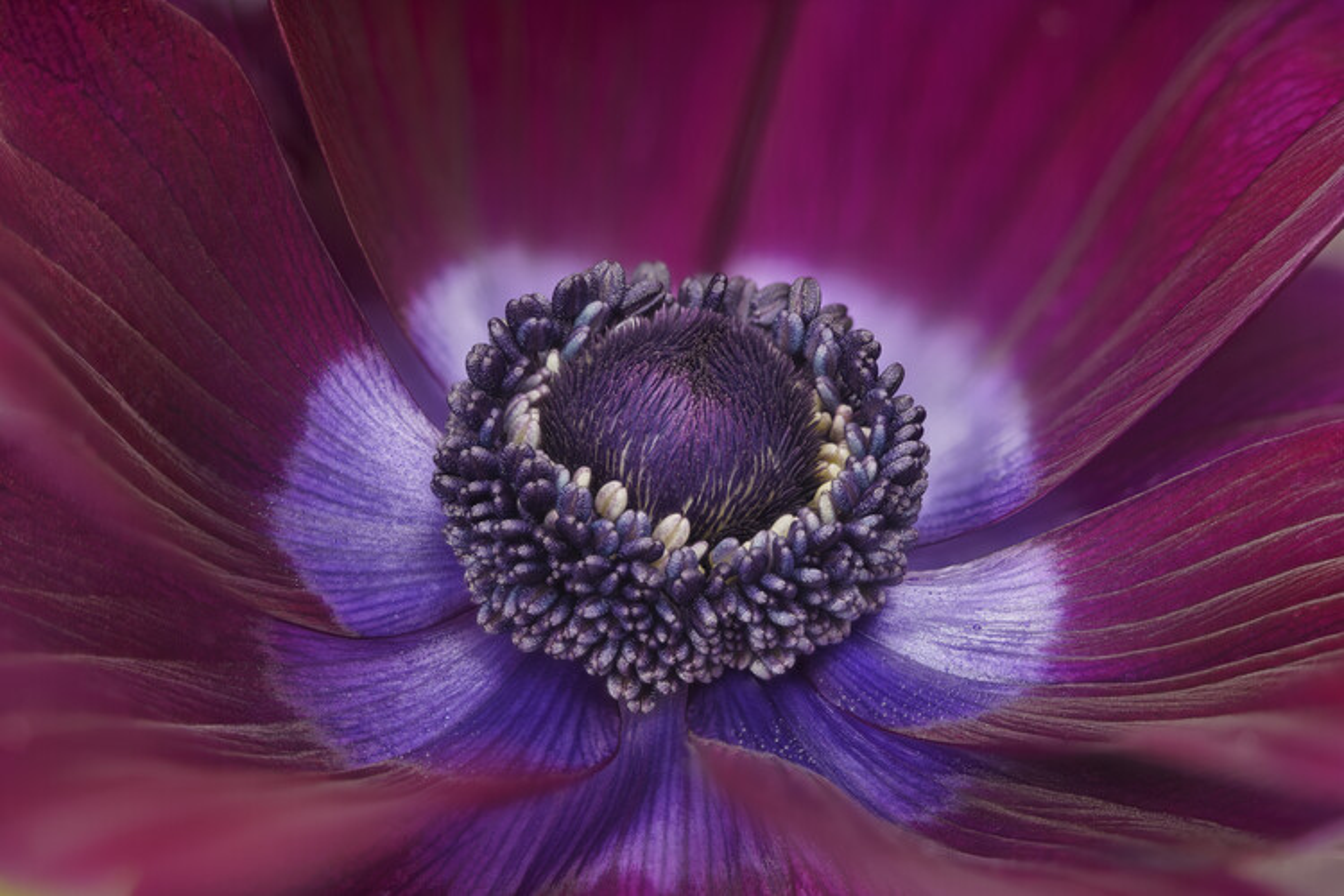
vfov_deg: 9.1
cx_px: 672
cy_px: 448
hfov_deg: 13.7
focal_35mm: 150
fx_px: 5600
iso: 125
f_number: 2.8
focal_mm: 150
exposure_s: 1/200
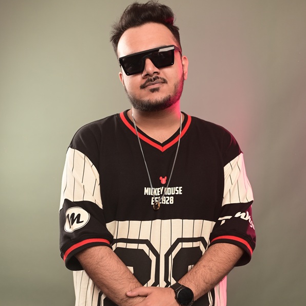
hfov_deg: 37.6
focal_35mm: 45
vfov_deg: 37.2
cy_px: 201
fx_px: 450
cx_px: 154
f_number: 3.2
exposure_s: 1/160
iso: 800
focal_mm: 35
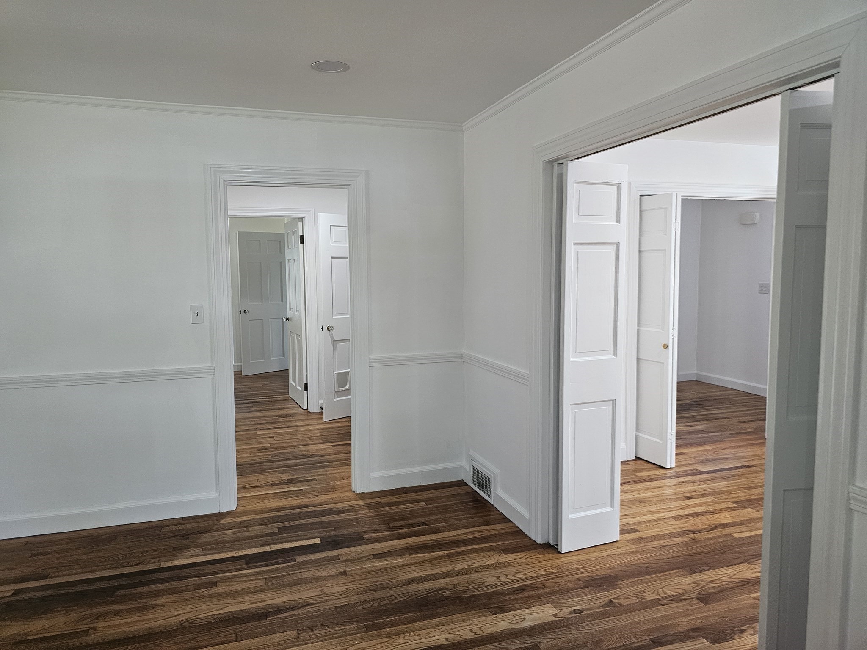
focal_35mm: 23
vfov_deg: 58.9
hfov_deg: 73.9
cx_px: 434
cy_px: 325
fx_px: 576
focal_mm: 6.3
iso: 400
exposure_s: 1/120
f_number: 1.7
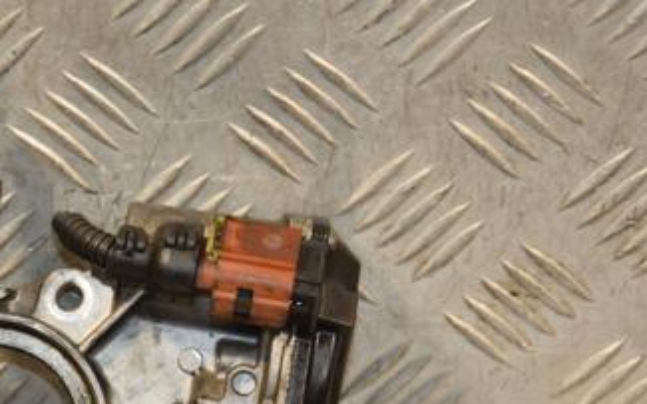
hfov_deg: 9.9
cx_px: 135
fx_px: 3736
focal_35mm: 212
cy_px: 362
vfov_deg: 6.2
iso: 800
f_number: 5.3
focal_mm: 75
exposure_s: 1/125
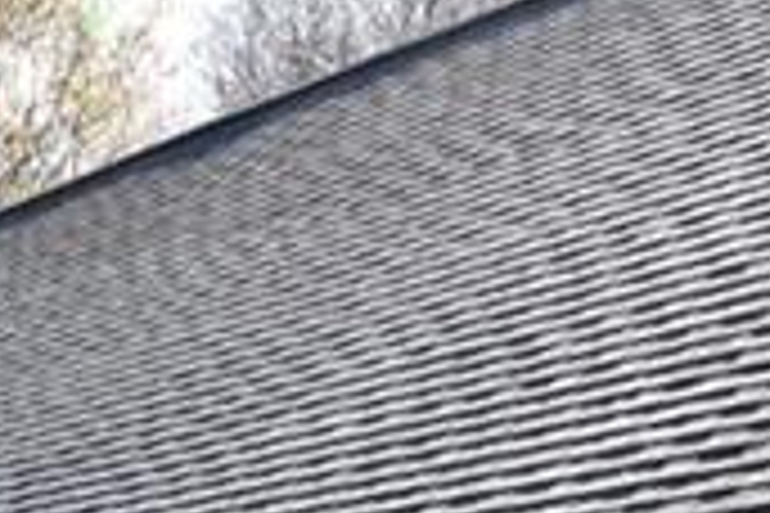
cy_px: 994
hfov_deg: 19.4
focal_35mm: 90
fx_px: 1925
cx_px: -423
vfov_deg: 13.3
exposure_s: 1/160
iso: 400
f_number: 6.3
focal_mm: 10
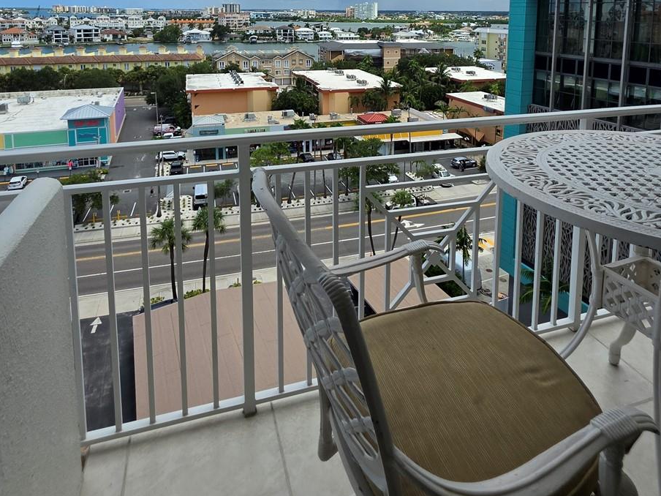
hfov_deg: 73.9
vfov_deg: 52.8
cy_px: 64
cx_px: 350
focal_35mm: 23
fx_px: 439
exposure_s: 1/2531
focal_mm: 2.2
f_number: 1.9
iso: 32
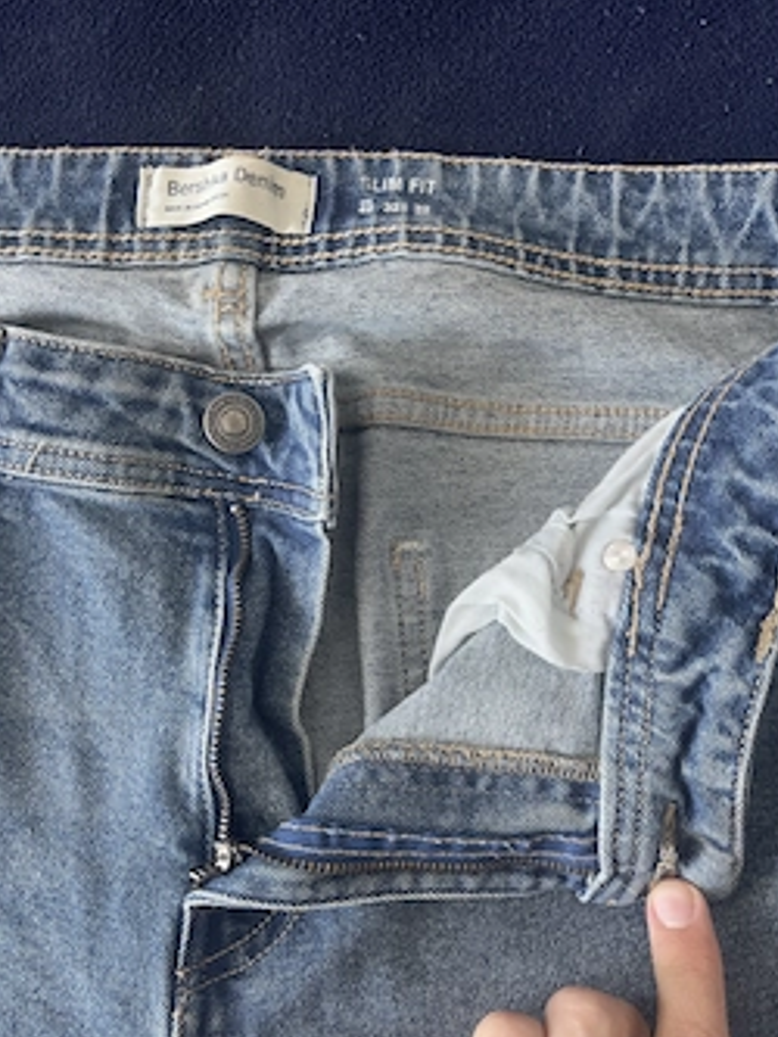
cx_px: 370
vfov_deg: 59.8
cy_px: 582
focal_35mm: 30
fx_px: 898
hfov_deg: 46.8
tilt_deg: -87.0
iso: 500
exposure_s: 1/60
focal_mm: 5.1
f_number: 1.6
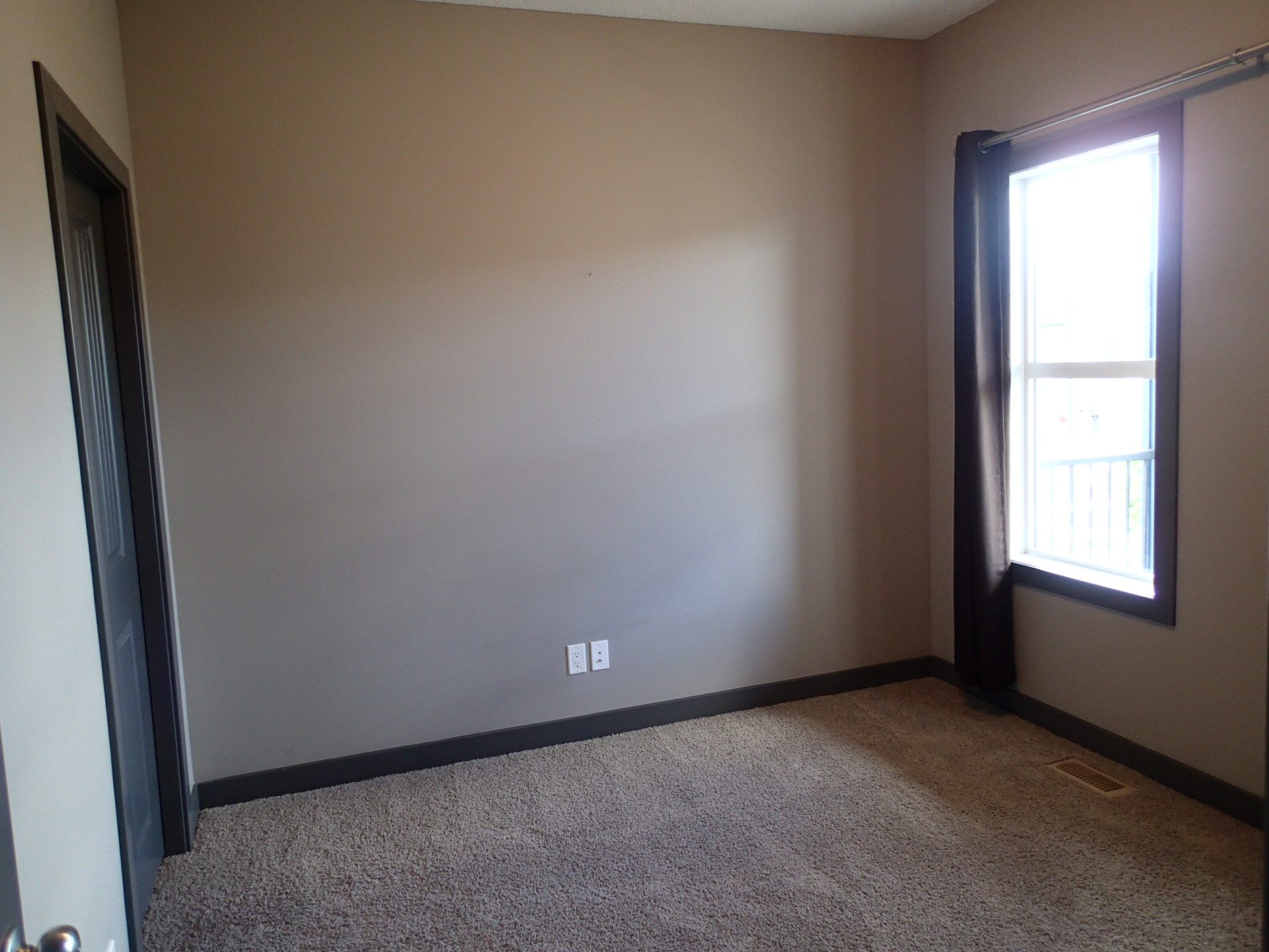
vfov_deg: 54.9
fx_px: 916
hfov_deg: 69.4
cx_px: 634
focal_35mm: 25
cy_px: 476
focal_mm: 4.5
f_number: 2
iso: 200
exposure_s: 1/50
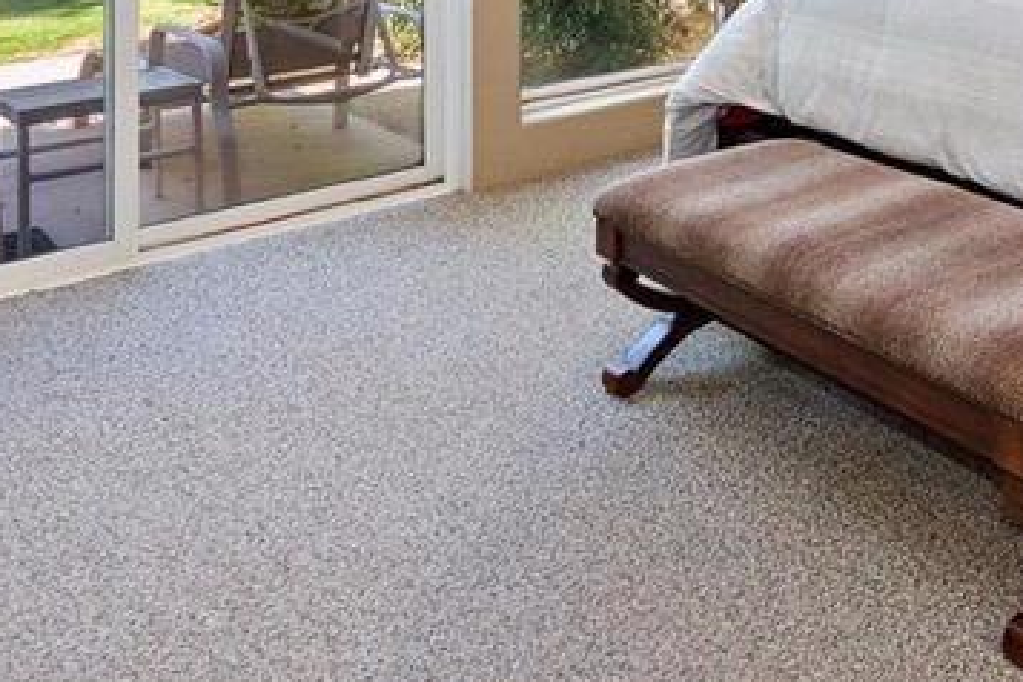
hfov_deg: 41.7
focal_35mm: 43
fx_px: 1222
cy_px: -222
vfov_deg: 26.2
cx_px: 928
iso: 320
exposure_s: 1/125
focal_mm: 10
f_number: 4.5
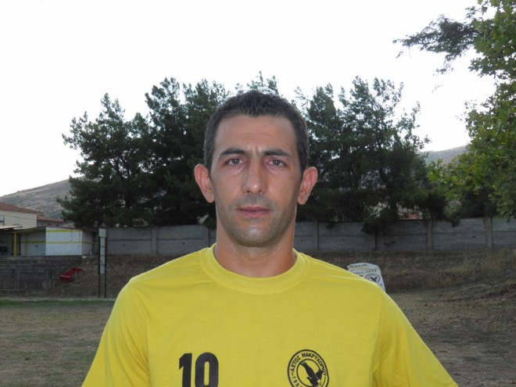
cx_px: 258
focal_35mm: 49
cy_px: 194
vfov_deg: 29.7
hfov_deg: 38.9
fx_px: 730
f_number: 5.5
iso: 50
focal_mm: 8.9
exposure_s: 1/200
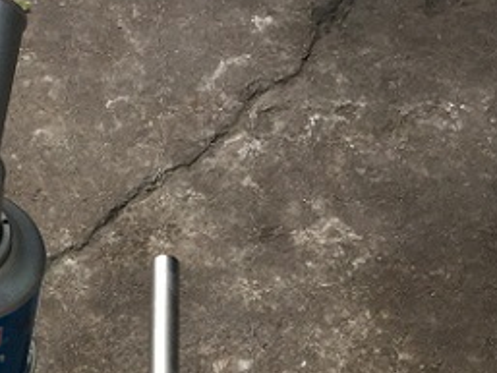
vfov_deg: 15.7
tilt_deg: -60.0
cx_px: -75
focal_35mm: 89
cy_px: 498
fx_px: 1278
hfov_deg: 20.7
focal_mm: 3.3
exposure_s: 1/30
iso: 50
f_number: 2.4
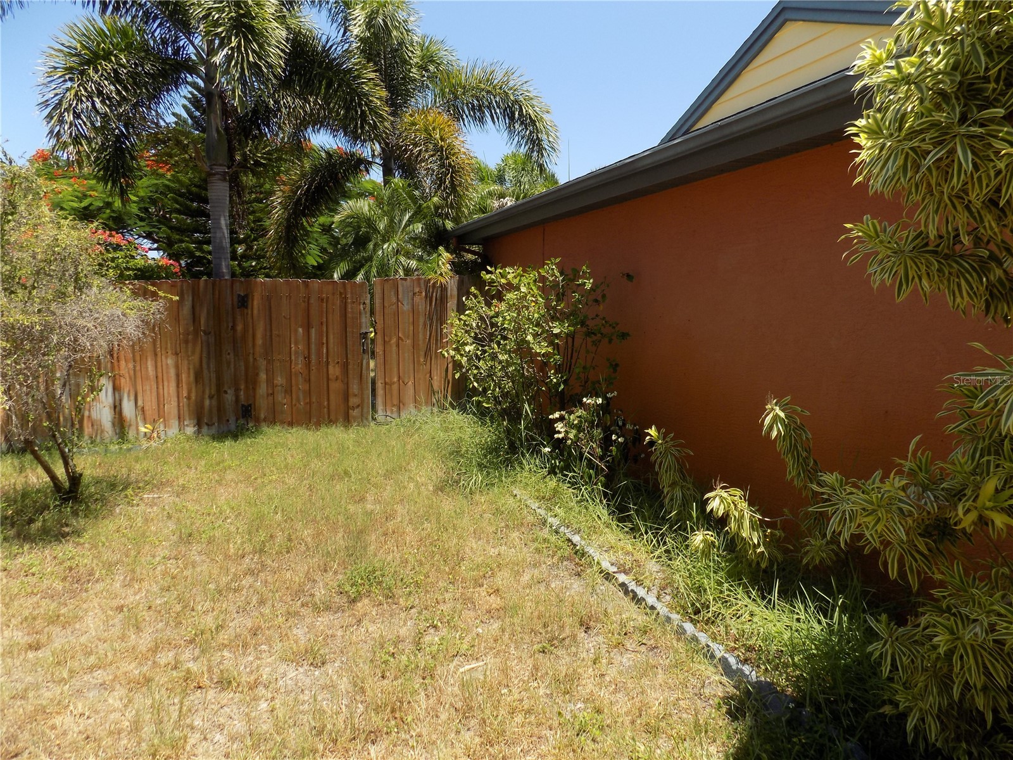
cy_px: 380
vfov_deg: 58.9
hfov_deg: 73.9
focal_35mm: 23
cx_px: 506
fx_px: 673
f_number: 3.1
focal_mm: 4
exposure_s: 1/640
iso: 80
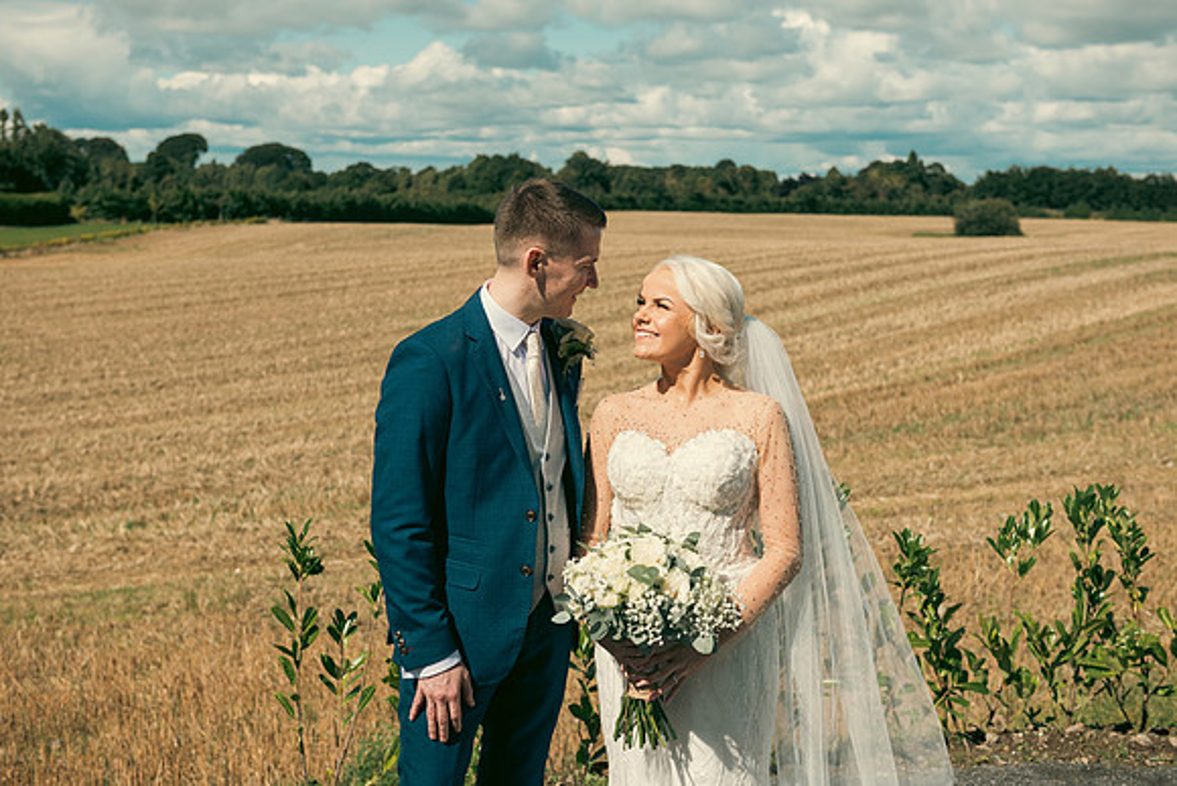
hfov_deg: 36.2
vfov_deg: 24.6
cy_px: 393
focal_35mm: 55
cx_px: 588
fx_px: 1799
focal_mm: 55
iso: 100
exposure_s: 1/800
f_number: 5.6
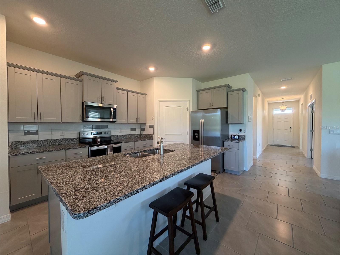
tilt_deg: -1.3
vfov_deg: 85.7
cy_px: 128
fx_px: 138
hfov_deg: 102.1
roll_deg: +0.2
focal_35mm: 14
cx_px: 170
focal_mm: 2.22
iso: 200
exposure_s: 1/60
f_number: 2.2
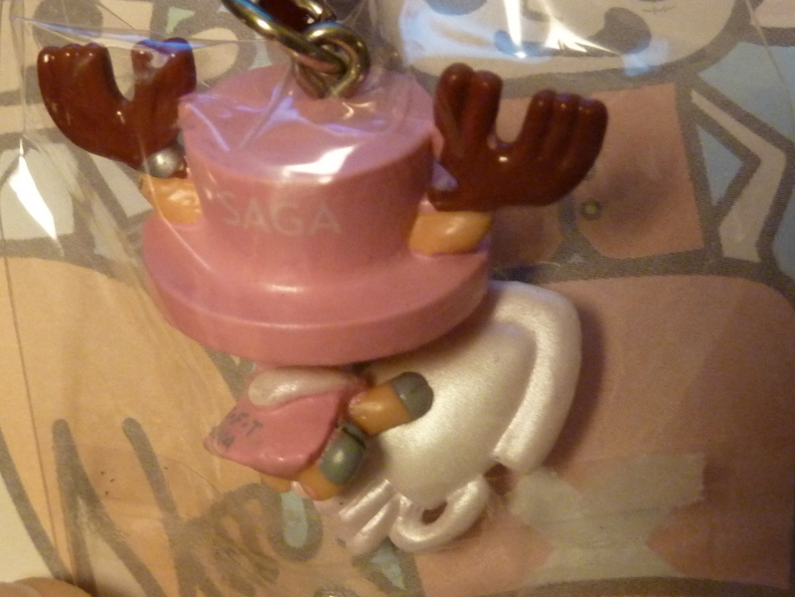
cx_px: 398
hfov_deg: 27.4
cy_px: 298
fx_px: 1631
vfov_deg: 20.7
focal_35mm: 71
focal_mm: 6.5
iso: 400
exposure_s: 1/30
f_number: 3.6
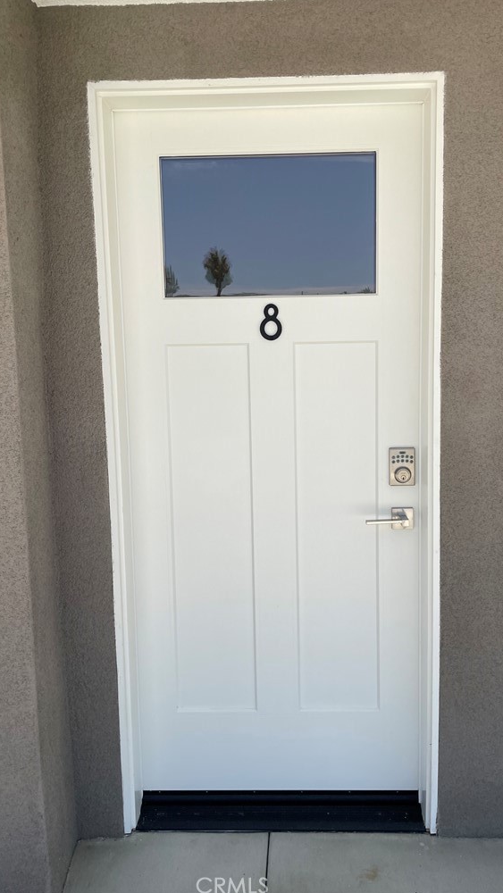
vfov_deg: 66.1
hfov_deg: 40.1
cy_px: 441
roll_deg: +0.8
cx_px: 281
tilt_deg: -4.4
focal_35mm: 29
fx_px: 687
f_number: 1.6
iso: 32
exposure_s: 1/2882
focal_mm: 4.2
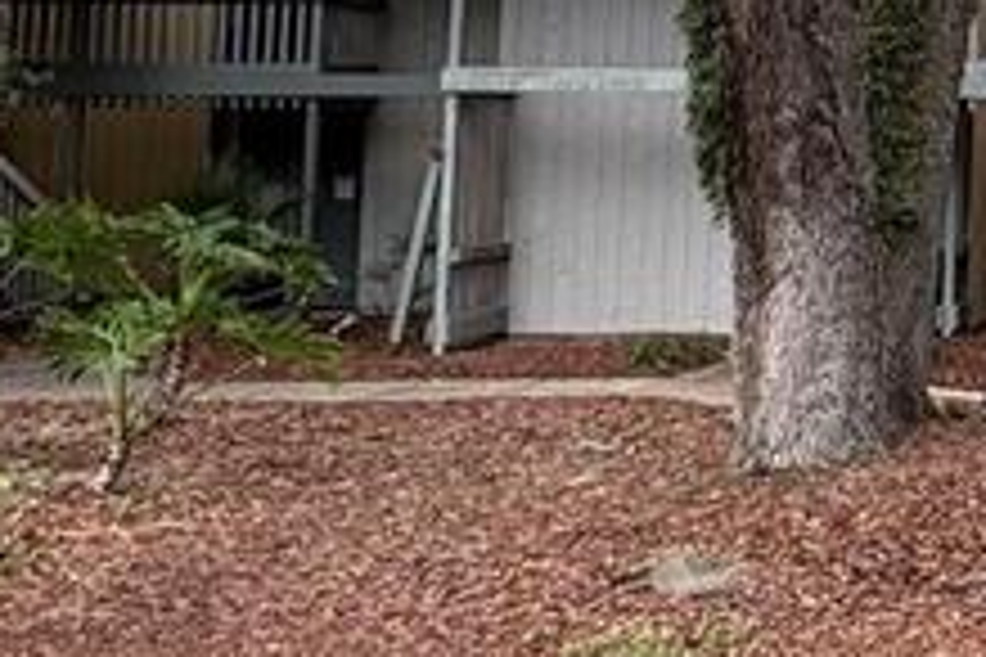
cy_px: -18
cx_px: 1495
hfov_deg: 23.5
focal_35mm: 68
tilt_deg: +5.7
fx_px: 1862
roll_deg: +0.6
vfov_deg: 19.4
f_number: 2.2
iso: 40
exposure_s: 1/299
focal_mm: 2.22
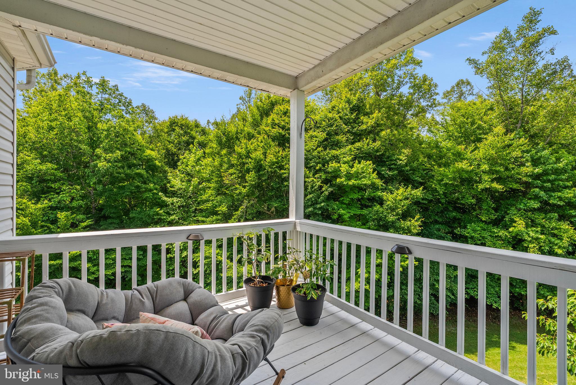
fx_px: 256
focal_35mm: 16
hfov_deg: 96.7
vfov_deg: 73.8
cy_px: 192
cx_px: 288
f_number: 8
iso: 800
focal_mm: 16
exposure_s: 1/160
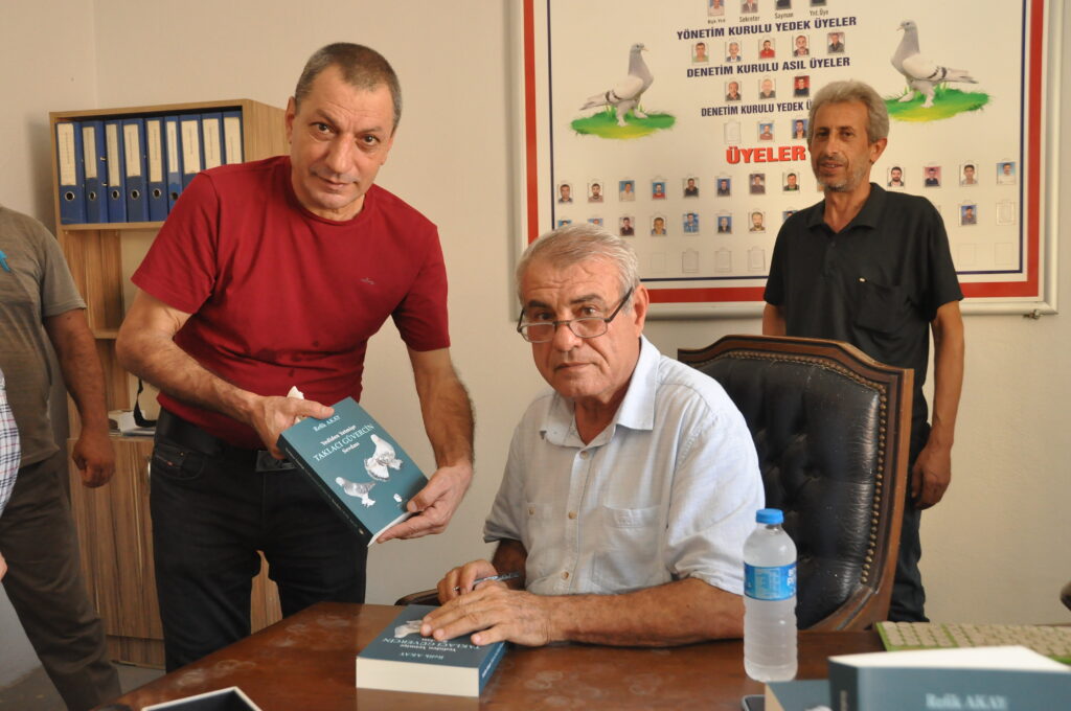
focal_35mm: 33
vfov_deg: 39.9
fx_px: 980
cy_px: 356
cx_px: 536
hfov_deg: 57.3
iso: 1600
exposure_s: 1/100
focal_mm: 22
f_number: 5
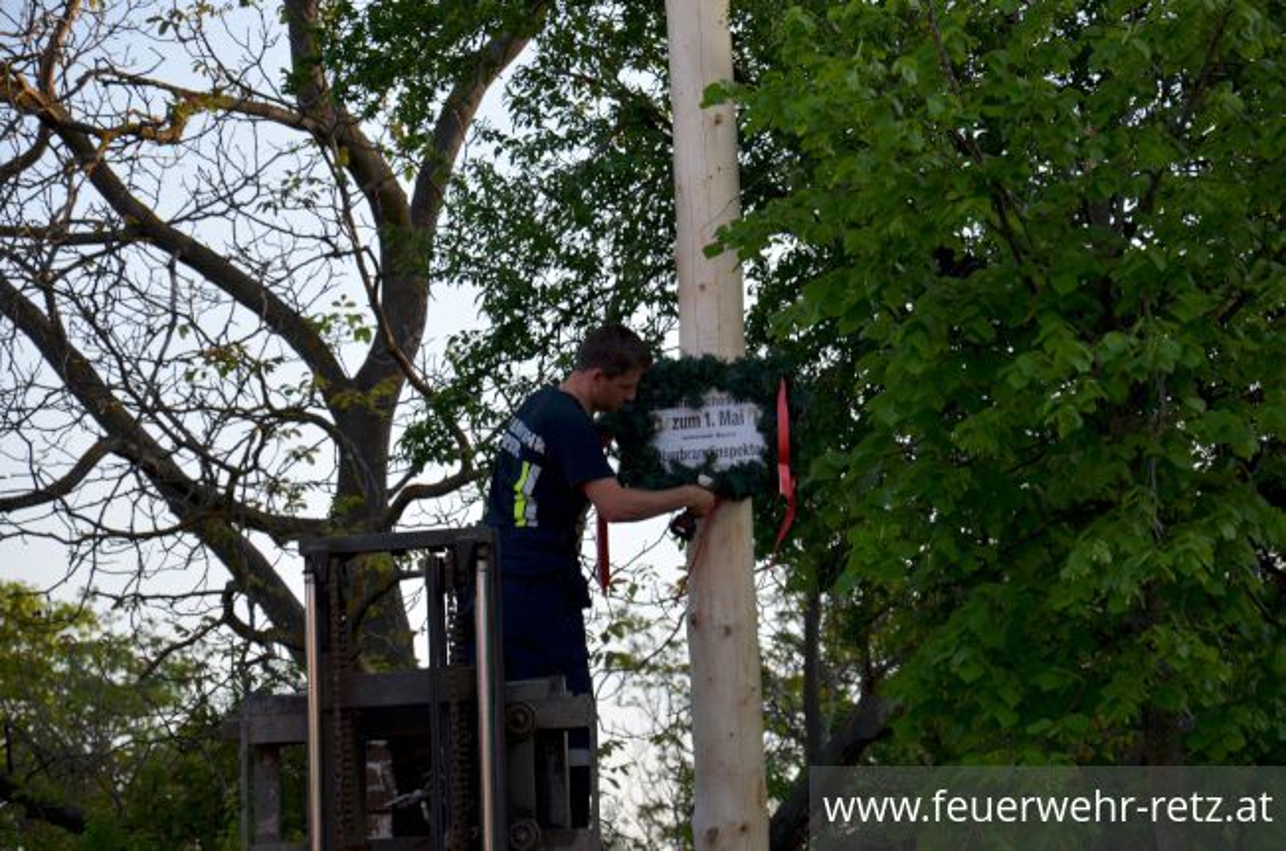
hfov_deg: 13.1
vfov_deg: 8.7
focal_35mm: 158
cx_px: 643
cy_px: 426
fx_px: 5613
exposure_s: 1/160
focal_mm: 105
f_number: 6.3
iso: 200
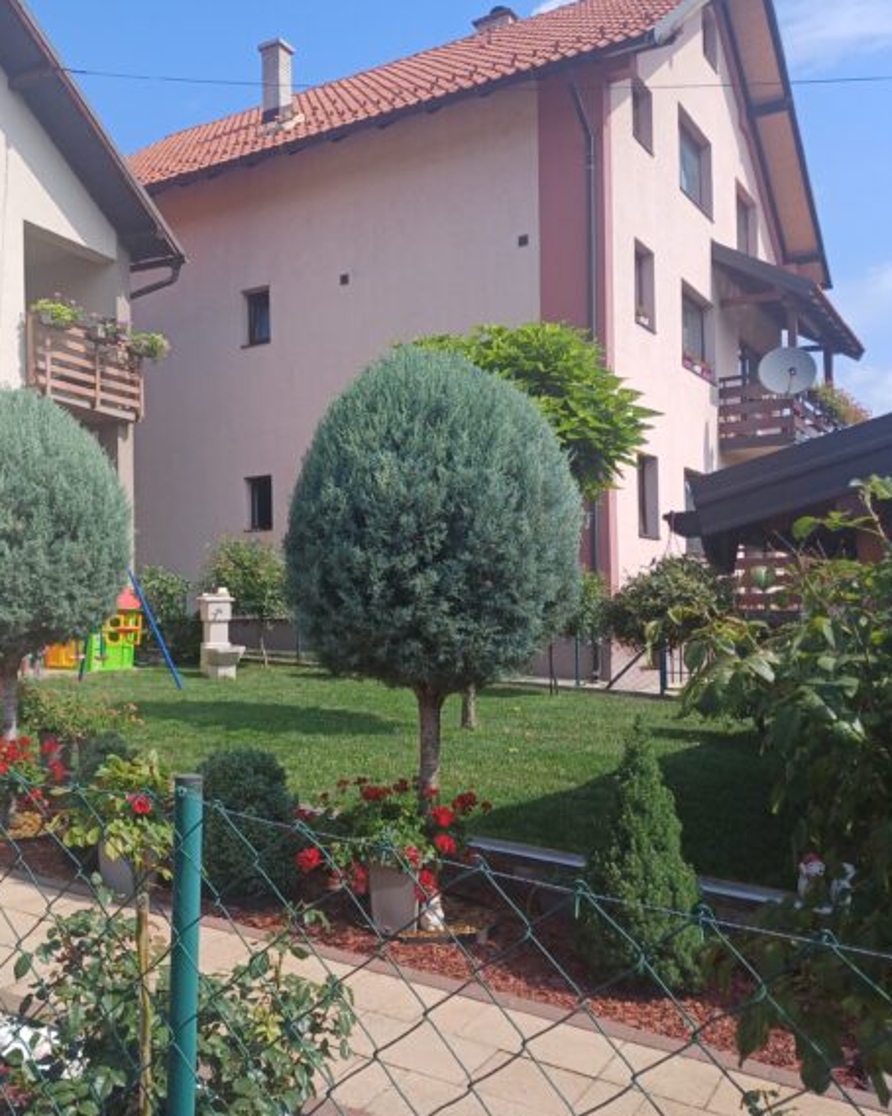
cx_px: 338
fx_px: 1090
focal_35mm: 33
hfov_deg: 44.2
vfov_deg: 54.2
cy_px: 564
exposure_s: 1/962
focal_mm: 4.65
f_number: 1.8
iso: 50
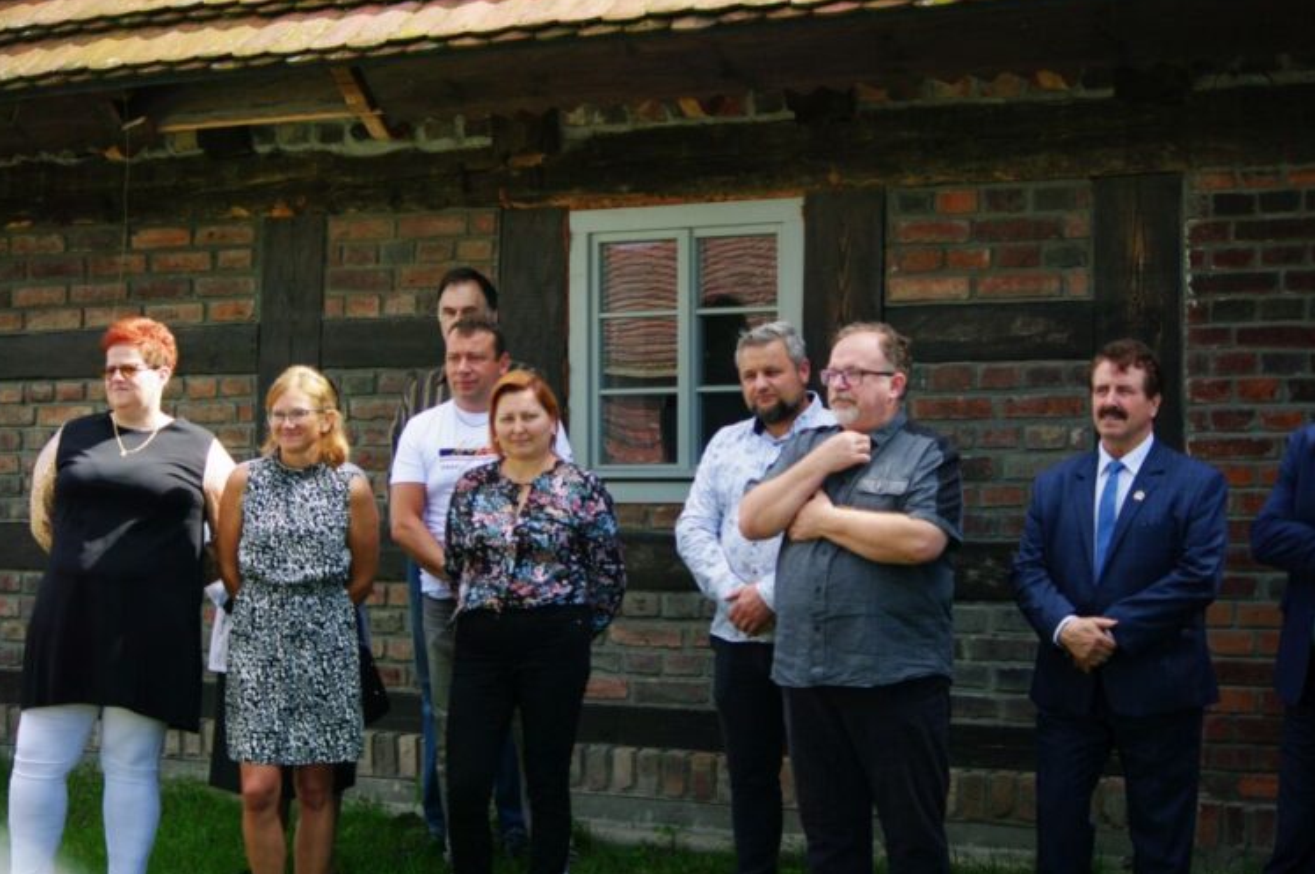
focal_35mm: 77
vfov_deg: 17.7
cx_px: 654
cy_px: 433
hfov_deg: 26.3
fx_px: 2810
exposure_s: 1/500
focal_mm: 50
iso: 400
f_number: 4.5
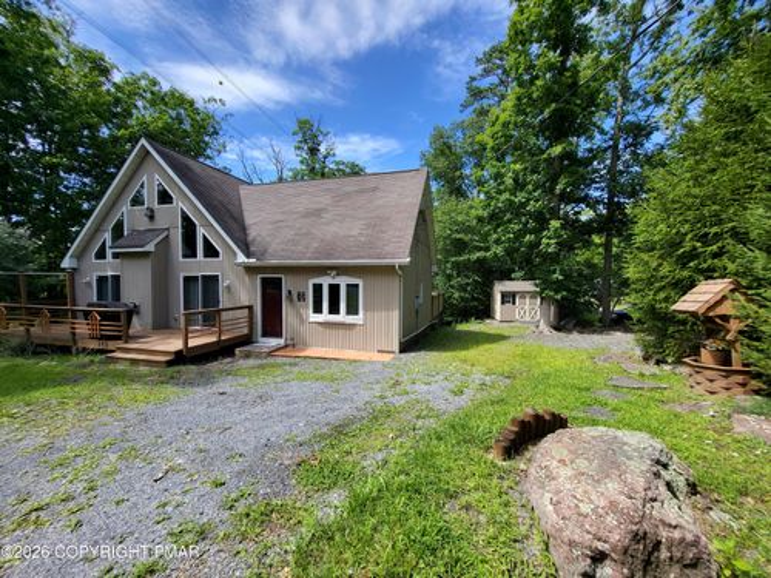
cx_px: 386
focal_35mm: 13
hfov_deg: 106.2
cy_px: 289
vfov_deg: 89.9
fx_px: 290
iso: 32
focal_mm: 1.74
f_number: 2.2
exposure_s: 1/550
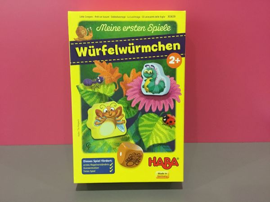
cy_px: 101
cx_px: 135
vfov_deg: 45.4
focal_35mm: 31
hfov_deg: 58.4
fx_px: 242
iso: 250
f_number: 2.4
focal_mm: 3.3
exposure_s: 1/33
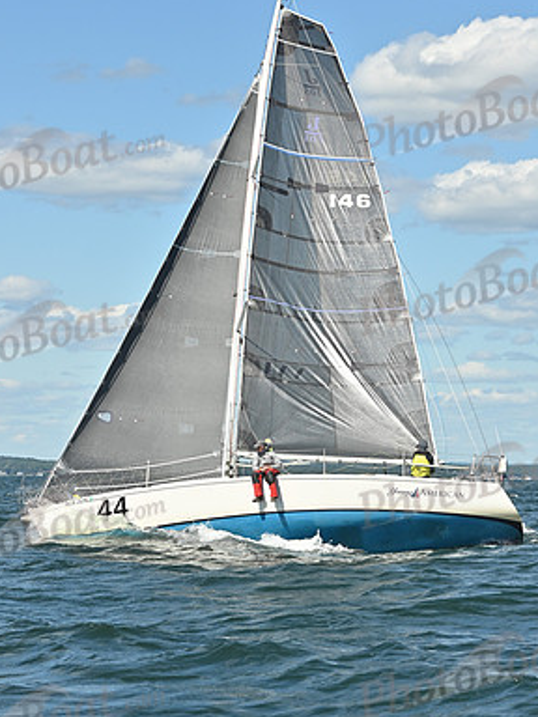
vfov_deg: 14.3
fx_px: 2860
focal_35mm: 138
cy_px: 411
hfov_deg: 10.7
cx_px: 262
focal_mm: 95
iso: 320
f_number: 8
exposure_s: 1/1250
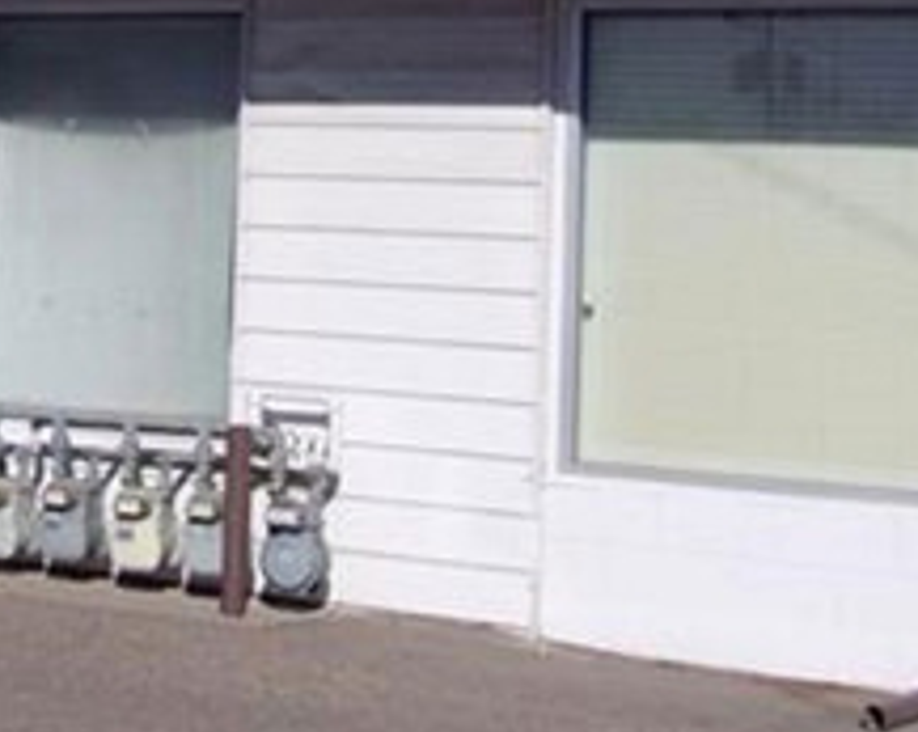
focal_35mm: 98
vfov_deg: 15.5
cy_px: 51
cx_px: -157
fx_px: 2659
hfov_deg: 18.6
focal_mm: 6.1
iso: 200
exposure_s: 1/450
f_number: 11.6
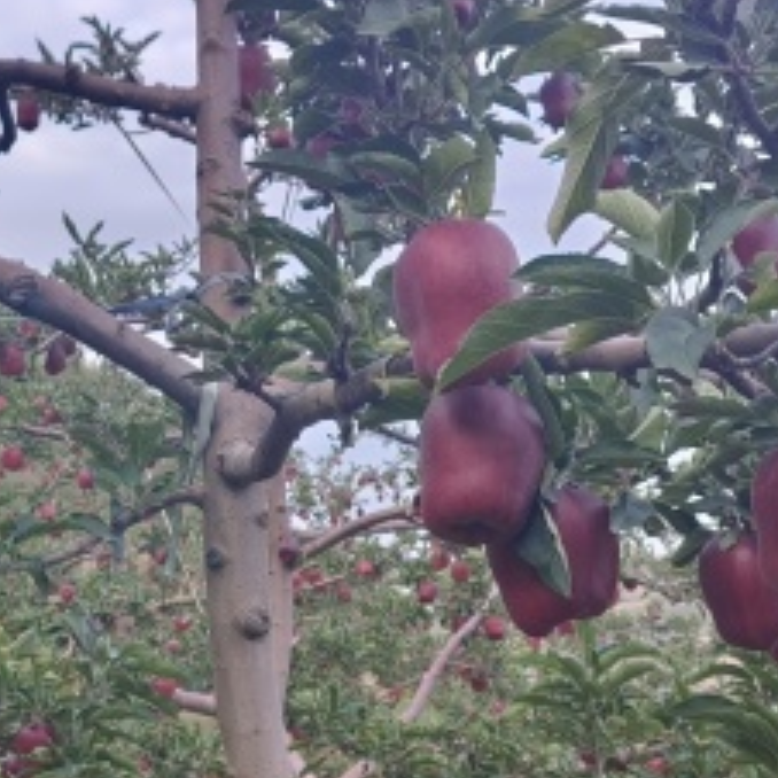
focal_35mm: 72
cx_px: 330
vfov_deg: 23.3
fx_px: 1831
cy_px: 713
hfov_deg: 24.0
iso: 139
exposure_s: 1/100
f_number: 1.75
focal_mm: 5.5
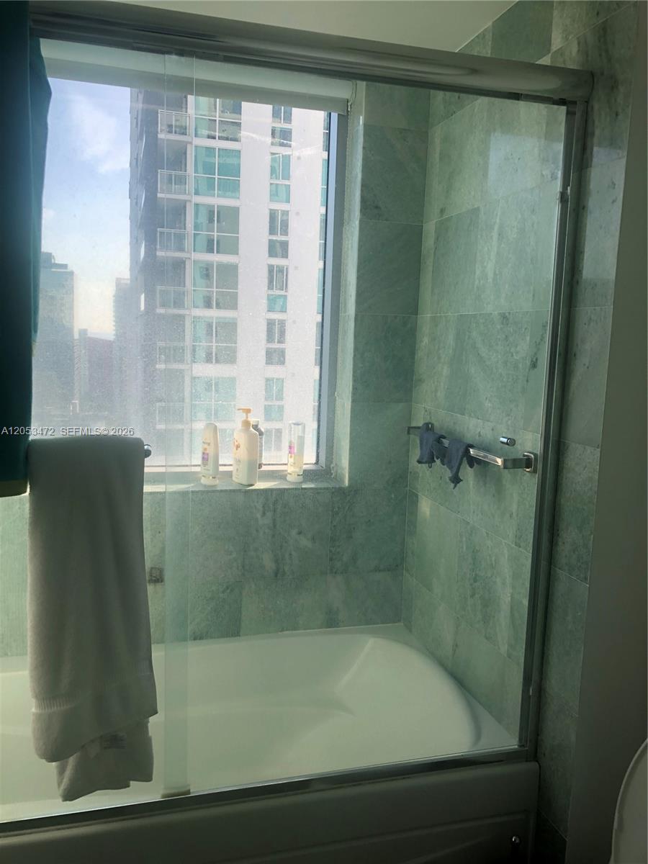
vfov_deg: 63.4
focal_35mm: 28
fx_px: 699
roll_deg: -1.6
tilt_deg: -8.1
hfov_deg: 49.7
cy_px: 432
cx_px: 324
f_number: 1.8
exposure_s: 1/174
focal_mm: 4
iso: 20
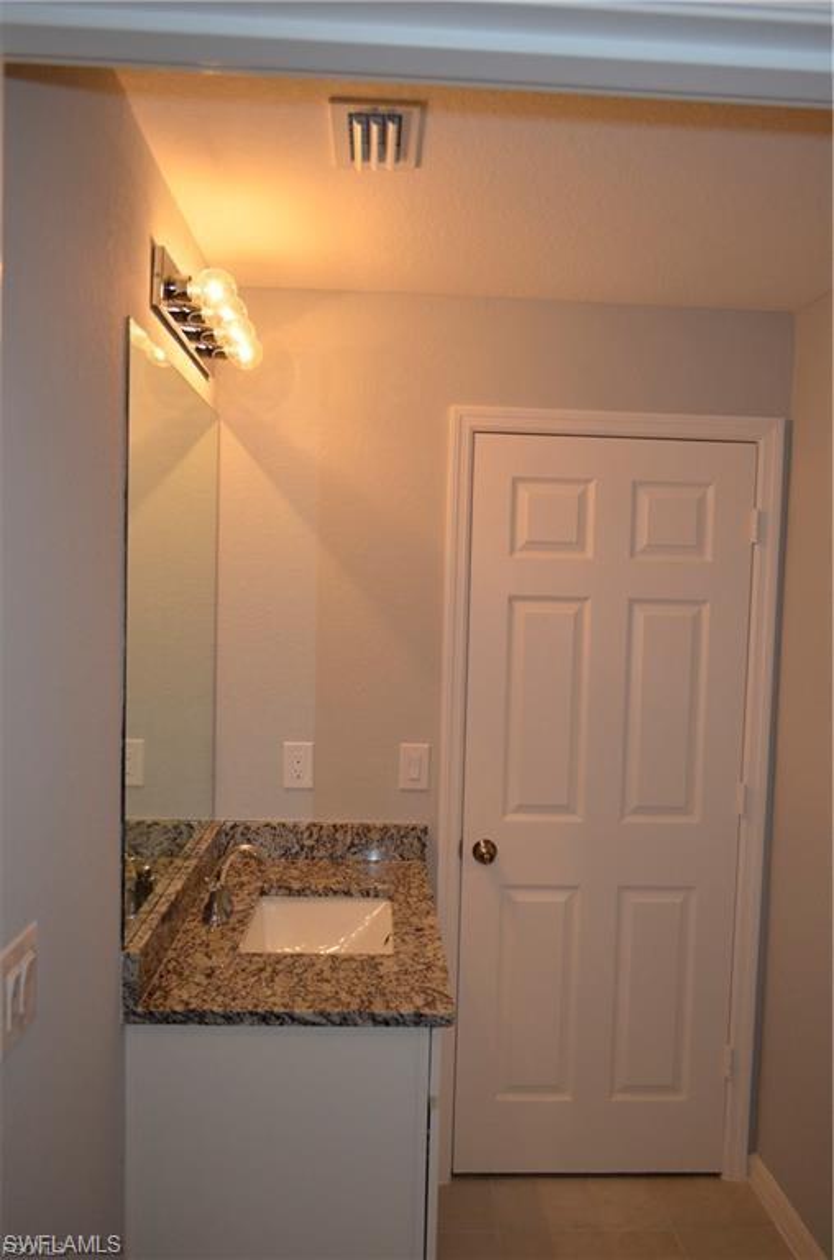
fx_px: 943
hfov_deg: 47.7
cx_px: 417
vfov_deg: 67.5
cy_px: 630
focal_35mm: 27
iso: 400
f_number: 3.5
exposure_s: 1/125
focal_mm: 18
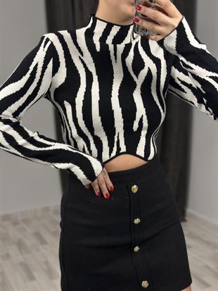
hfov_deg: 30.3
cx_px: 109
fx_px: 403
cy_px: 146
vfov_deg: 39.6
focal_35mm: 48
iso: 80
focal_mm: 6.86
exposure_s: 1/100
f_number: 1.78
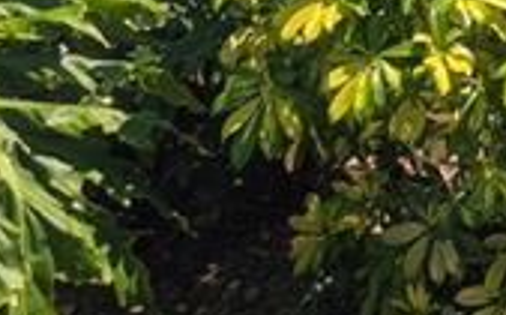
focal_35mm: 154
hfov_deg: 12.4
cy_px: -432
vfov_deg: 7.9
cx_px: 934
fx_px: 2120
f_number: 1.68
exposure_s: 1/980
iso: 24
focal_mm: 6.9
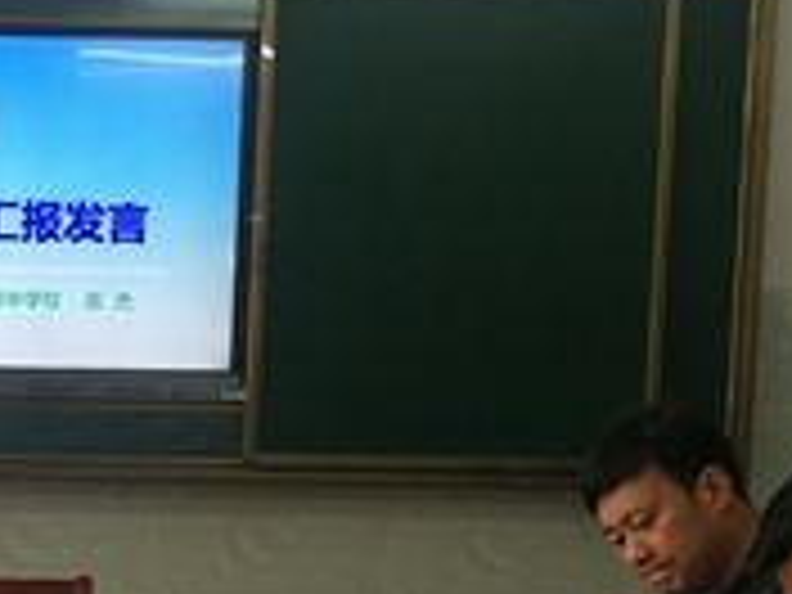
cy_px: 688
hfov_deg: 15.0
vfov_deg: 11.5
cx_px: -153
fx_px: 2906
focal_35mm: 127
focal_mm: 3.95
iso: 125
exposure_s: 1/50
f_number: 2.2
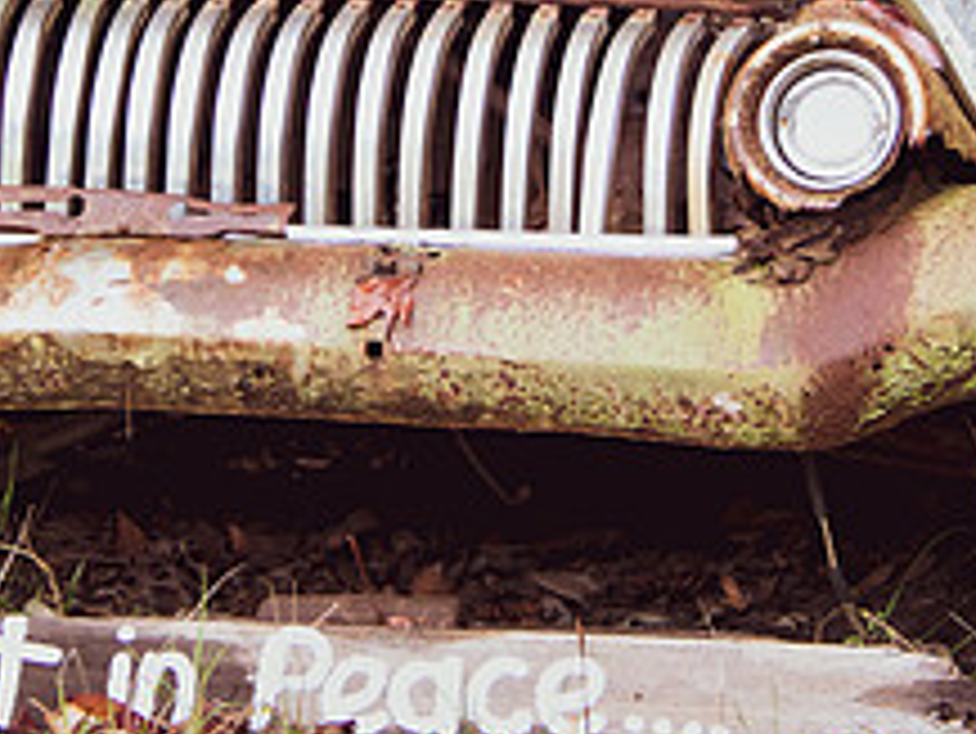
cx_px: 481
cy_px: -169
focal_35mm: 193
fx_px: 5445
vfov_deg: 7.6
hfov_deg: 10.2
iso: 500
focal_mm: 46
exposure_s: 1/80
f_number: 4
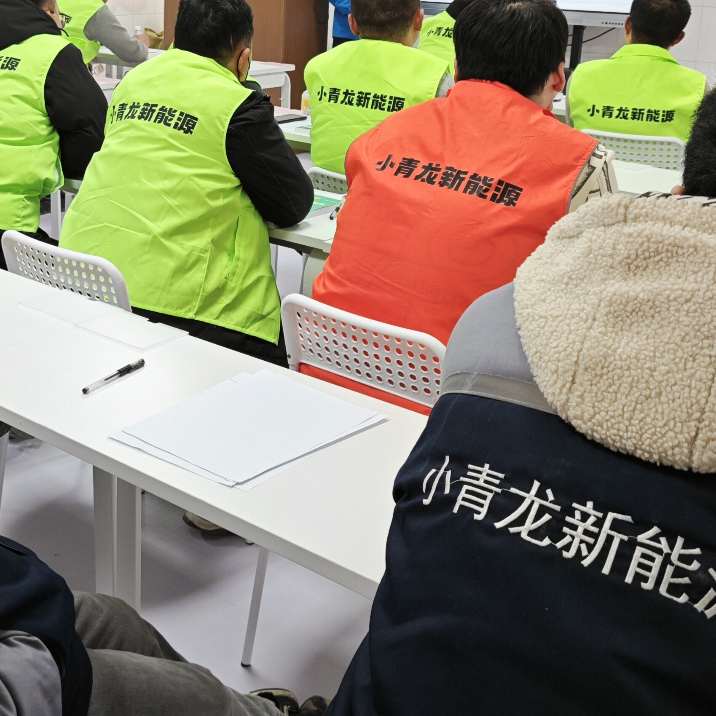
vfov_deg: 34.2
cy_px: 215
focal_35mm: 49
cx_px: 223
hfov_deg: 34.3
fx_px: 1147
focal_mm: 5.43
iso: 400
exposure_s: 1/120
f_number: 1.8
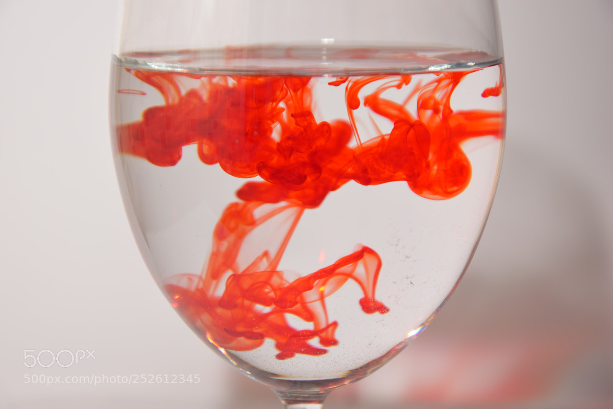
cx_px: 306
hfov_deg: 16.1
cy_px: 204
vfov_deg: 10.7
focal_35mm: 128
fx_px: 2170
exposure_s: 1/100
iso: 100
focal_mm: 85
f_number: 5.6
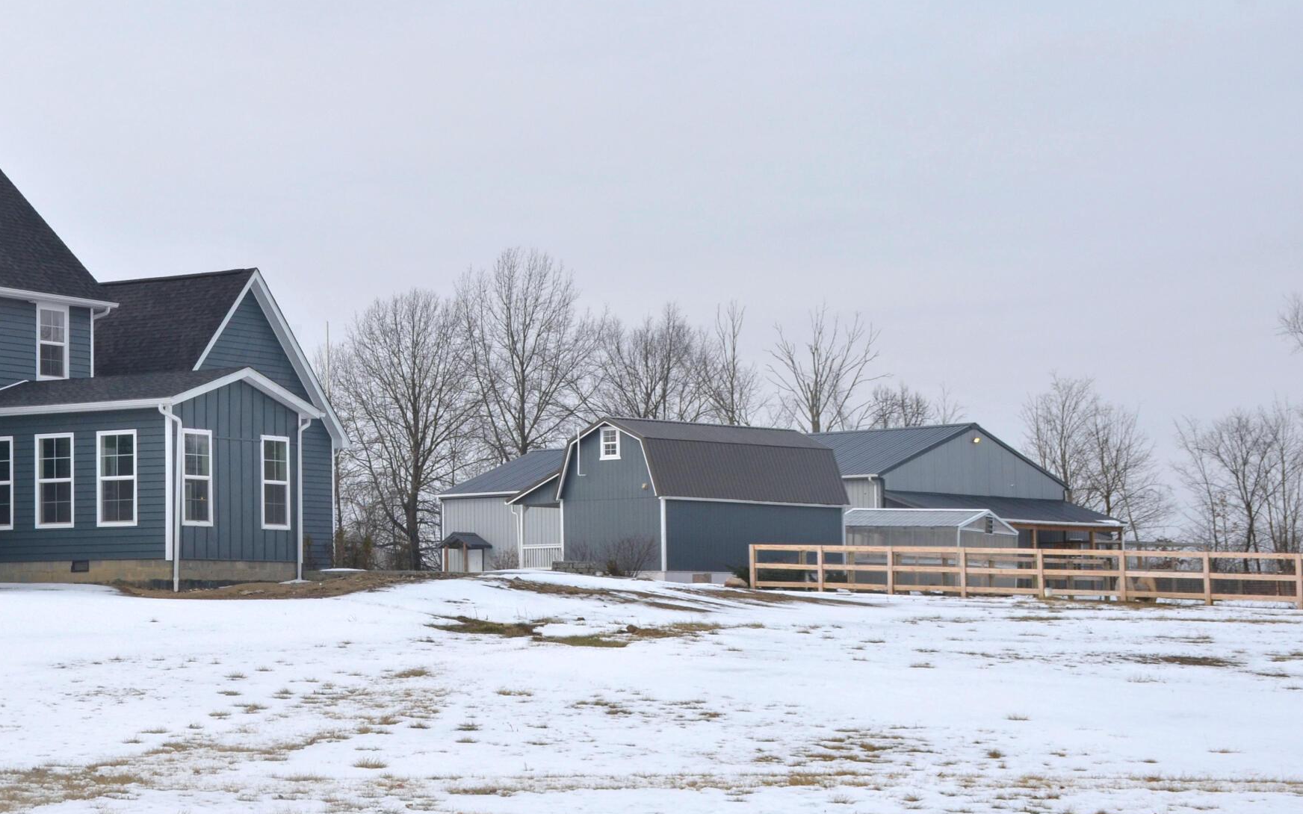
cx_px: 185
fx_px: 2983
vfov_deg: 15.5
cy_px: 367
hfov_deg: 24.1
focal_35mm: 84
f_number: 11
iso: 320
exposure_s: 1/500
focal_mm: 32
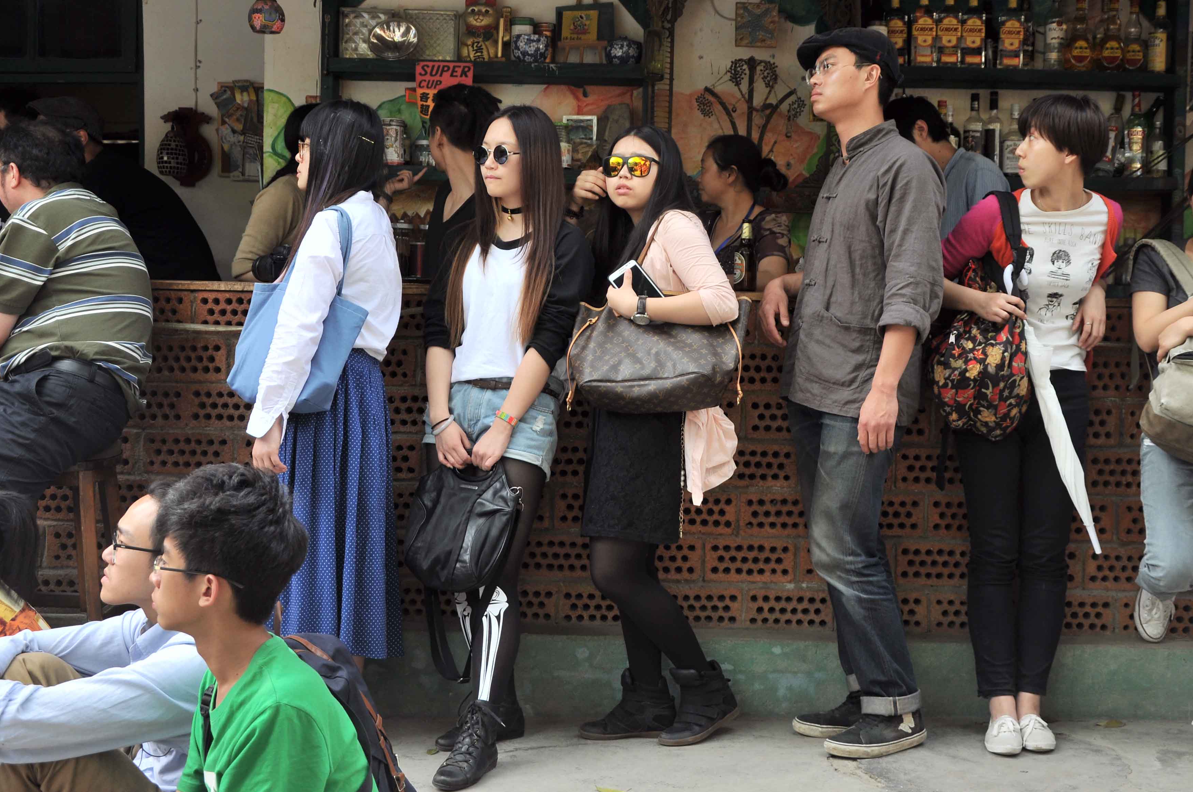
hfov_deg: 41.1
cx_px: 640
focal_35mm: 48
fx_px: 1589
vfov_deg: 28.0
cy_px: 350
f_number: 4
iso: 160
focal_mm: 26
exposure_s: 1/160
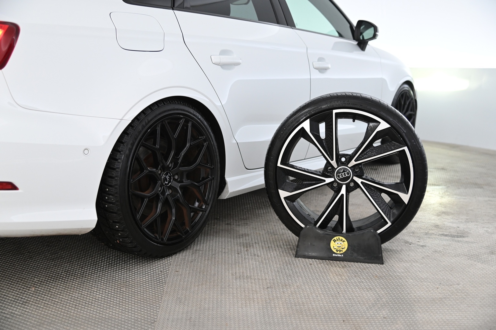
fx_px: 606
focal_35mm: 44
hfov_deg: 44.5
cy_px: 165
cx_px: 248
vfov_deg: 30.5
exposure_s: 1/80
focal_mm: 44
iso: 2000
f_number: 4
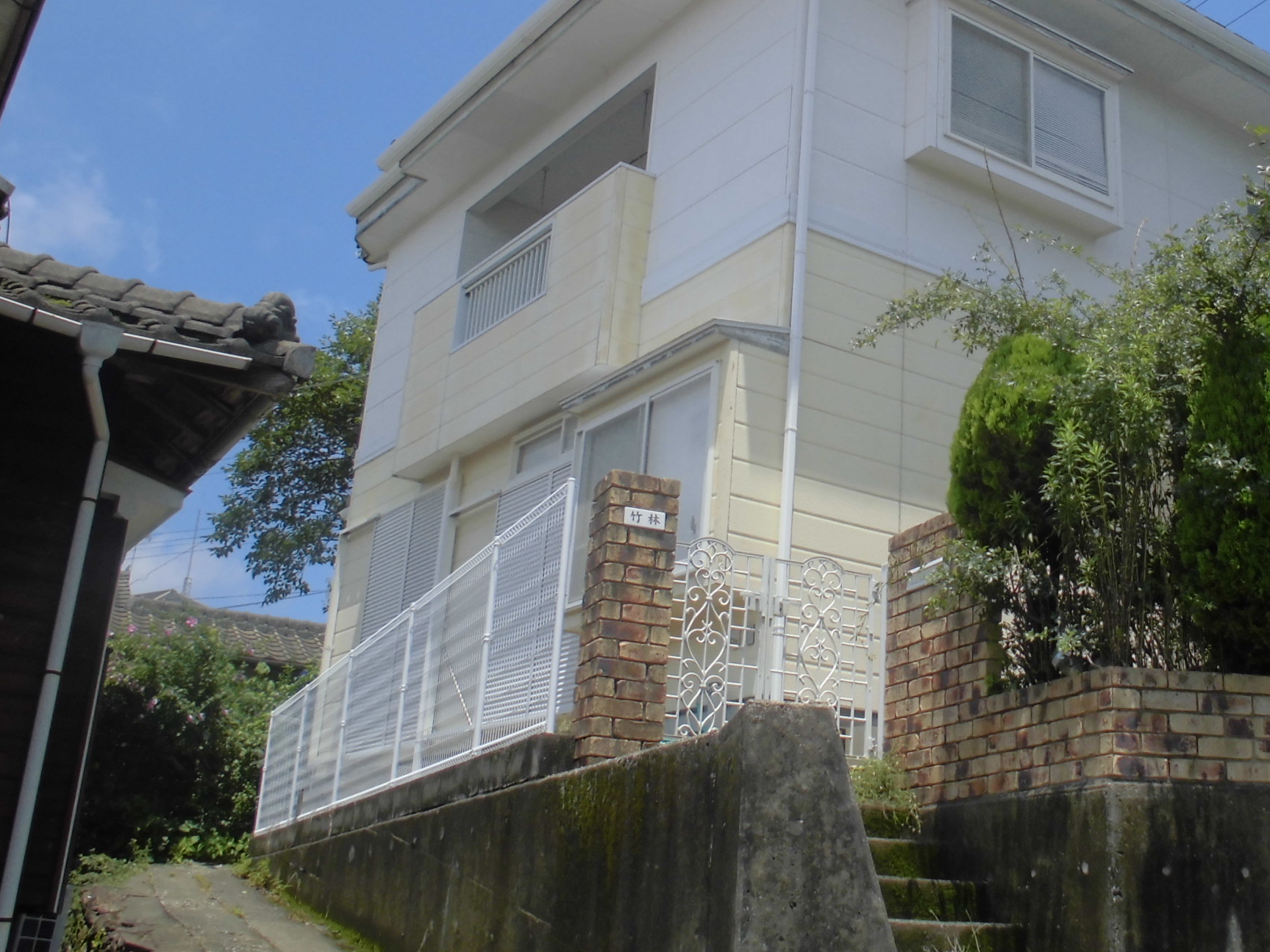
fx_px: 1577
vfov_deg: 33.4
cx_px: 840
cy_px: 332
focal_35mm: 43
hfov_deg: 43.3
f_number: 3.7
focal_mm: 5.3
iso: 100
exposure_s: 1/640
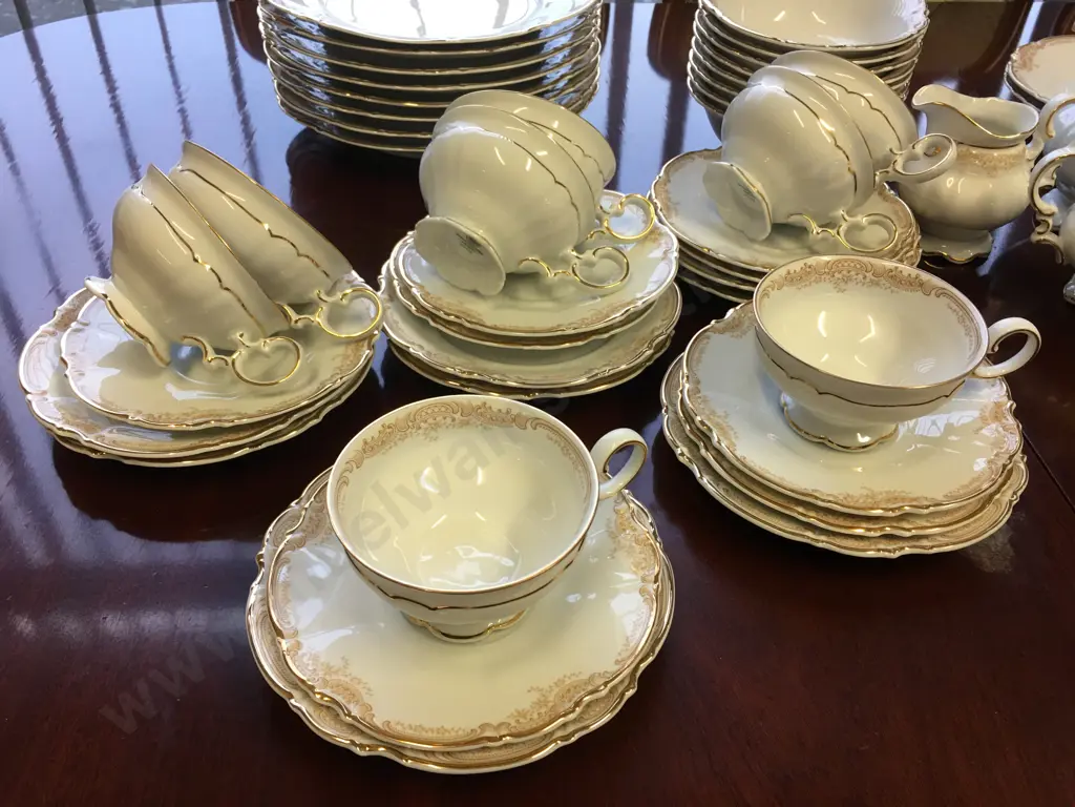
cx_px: 538
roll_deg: -1.8
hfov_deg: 61.7
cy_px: 404
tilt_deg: -39.4
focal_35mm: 29
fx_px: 901
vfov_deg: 48.2
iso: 50
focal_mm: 4.15
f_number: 2.2
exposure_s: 1/33
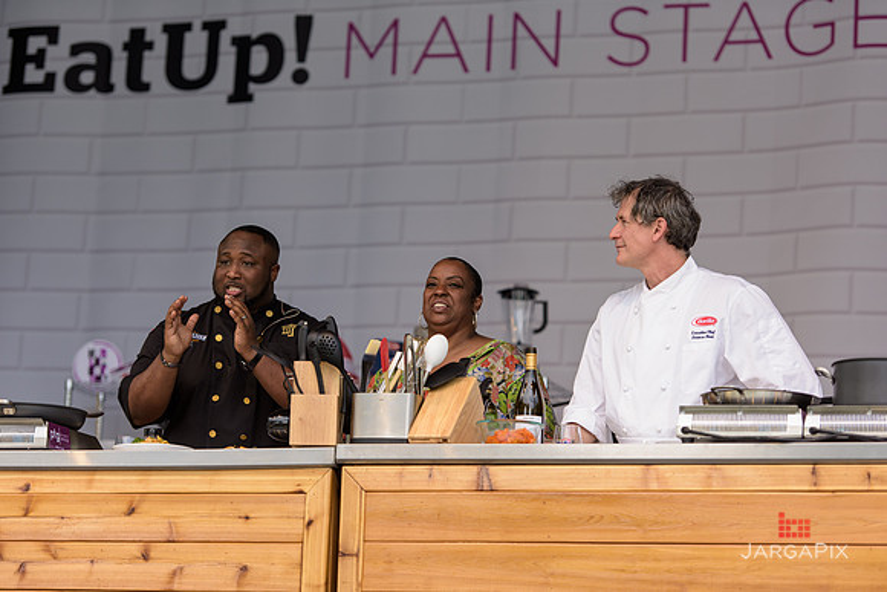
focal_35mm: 125
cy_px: 296
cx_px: 444
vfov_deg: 11.0
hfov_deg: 16.4
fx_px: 3080
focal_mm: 125
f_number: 3.2
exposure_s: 1/1250
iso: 250
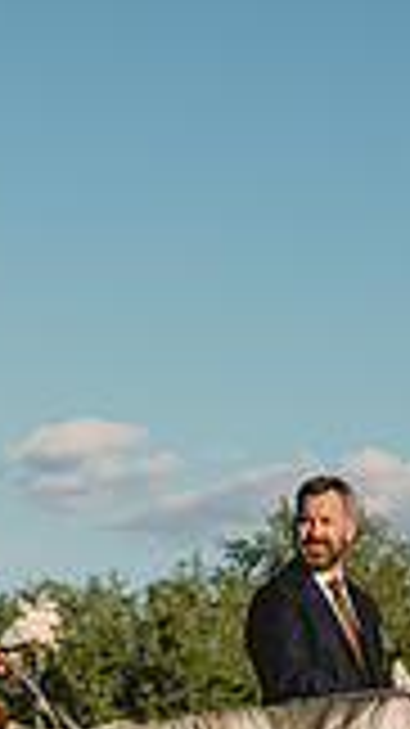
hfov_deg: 8.1
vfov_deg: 14.1
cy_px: 726
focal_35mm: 150
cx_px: 178
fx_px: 2902
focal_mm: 34.5
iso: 80
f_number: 4.5
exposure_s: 1/640
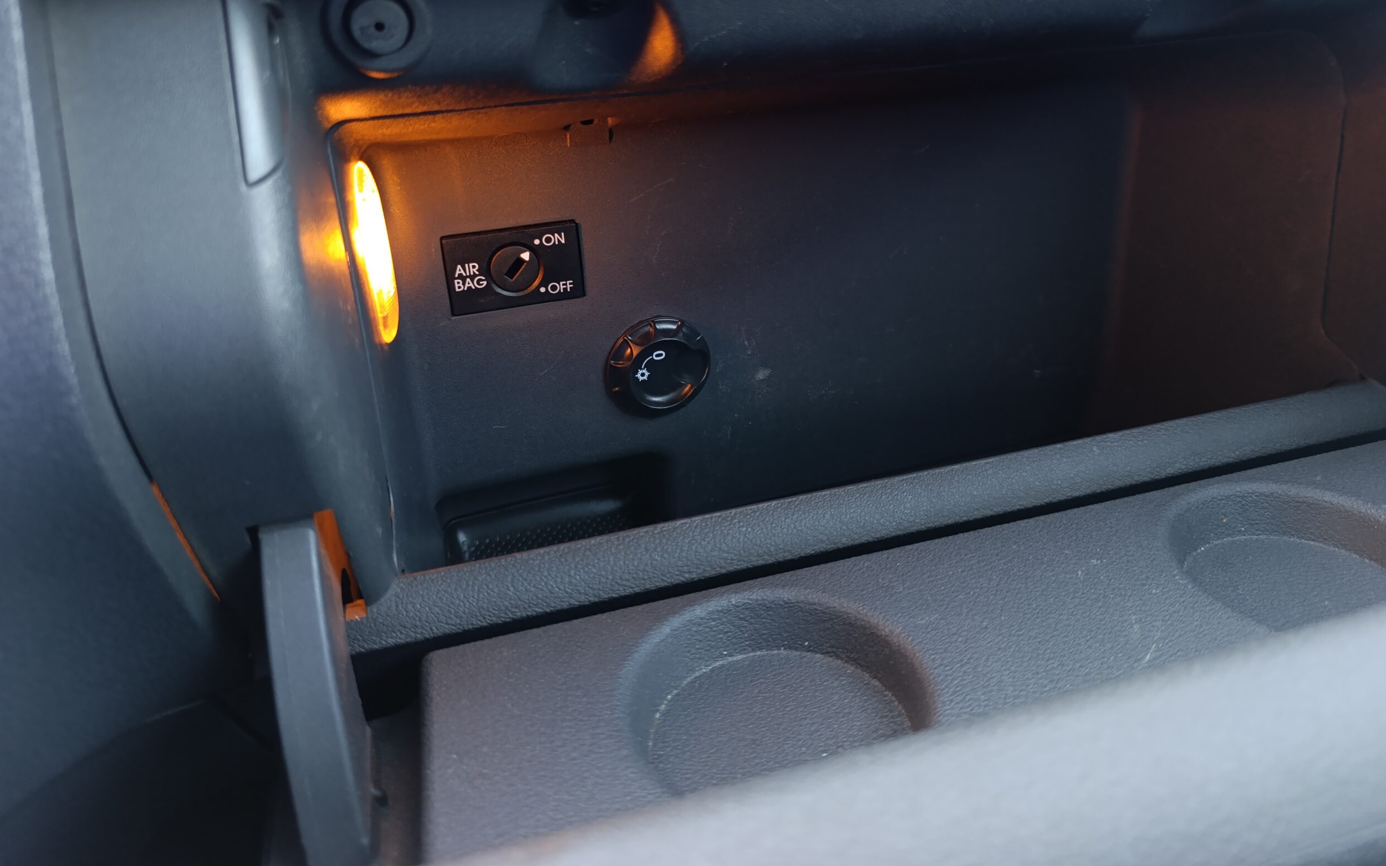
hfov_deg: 72.5
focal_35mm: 25
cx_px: 703
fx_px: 944
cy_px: 332
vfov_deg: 48.9
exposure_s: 1/50
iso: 800
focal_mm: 6.14
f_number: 1.6
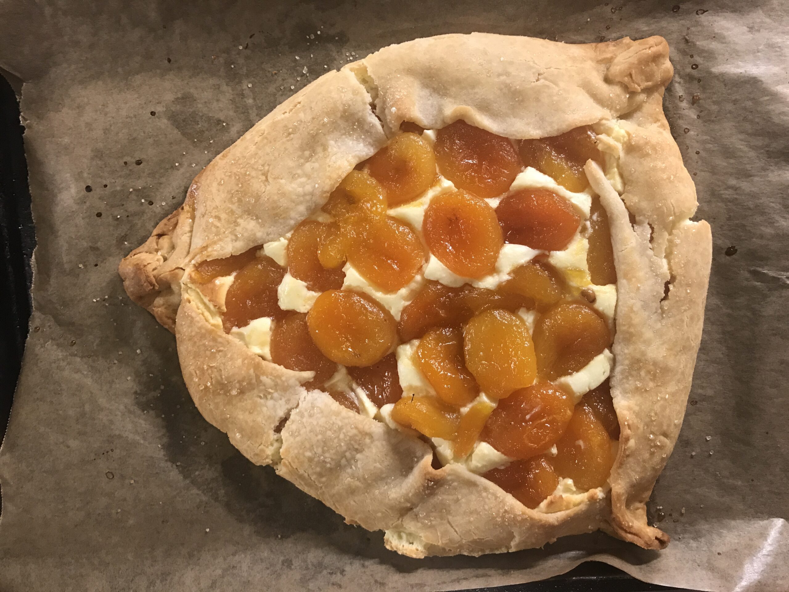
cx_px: 394
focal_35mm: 28
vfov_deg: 49.7
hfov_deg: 63.4
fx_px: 638
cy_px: 296
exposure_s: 1/15
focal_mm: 3.99
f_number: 1.8
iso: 40
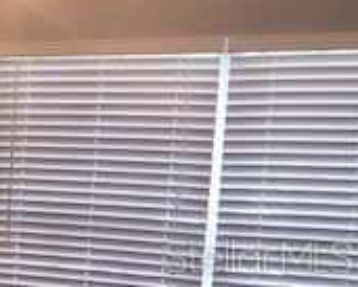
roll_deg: -1.4
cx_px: -308
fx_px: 1081
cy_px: 256
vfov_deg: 15.0
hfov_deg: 15.7
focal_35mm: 102
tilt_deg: -8.2
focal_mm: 3.99
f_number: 1.8
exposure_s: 1/60
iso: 64
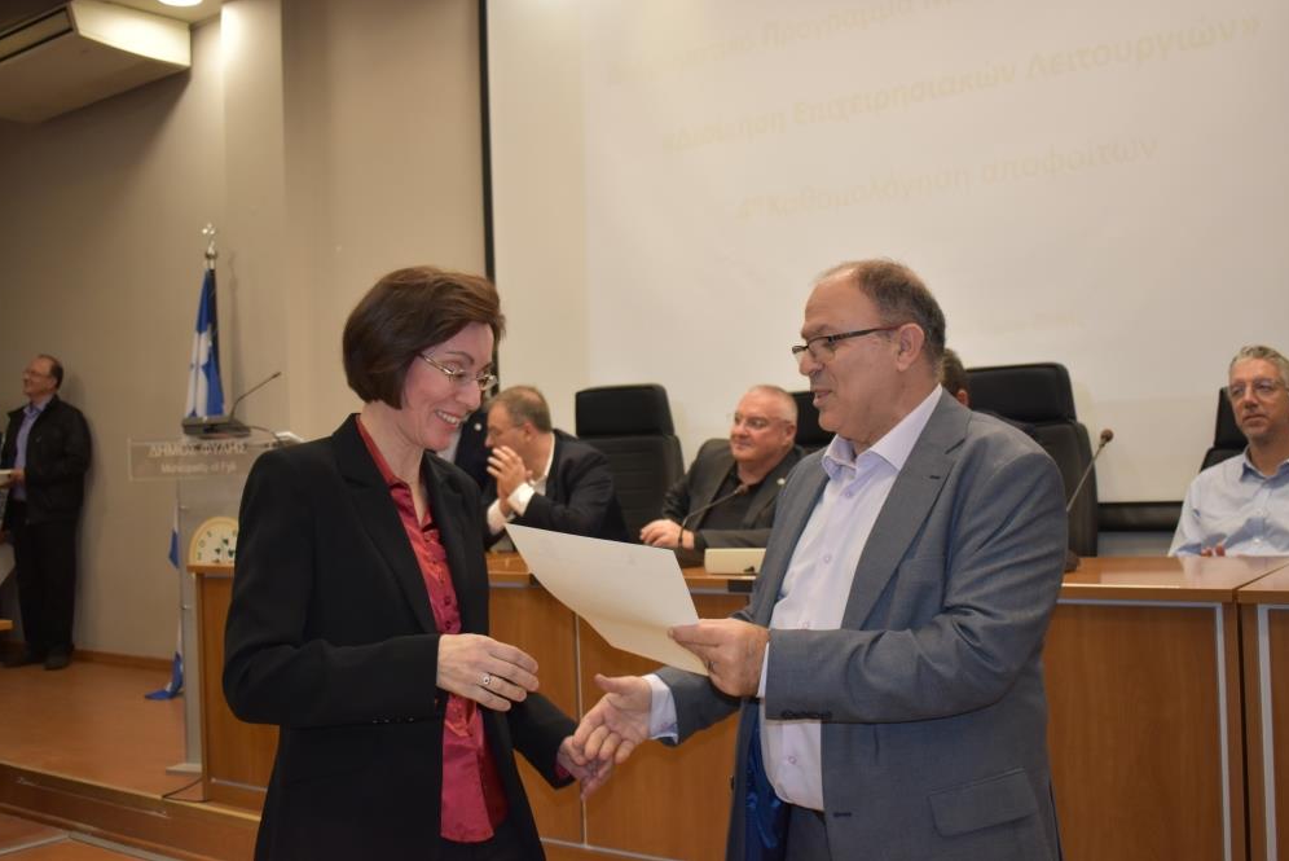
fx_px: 1325
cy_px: 420
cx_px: 642
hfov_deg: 51.9
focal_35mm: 37
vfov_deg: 36.0
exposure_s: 1/160
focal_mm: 24
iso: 800
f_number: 4
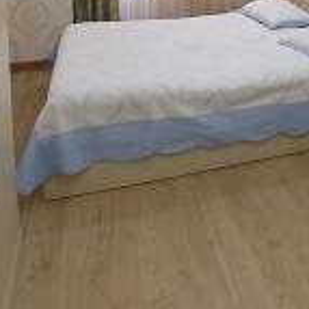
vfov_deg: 33.5
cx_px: 255
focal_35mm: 42
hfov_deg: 38.3
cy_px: -50
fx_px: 424
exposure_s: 1/33.3
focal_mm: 1.4
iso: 250
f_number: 2.2
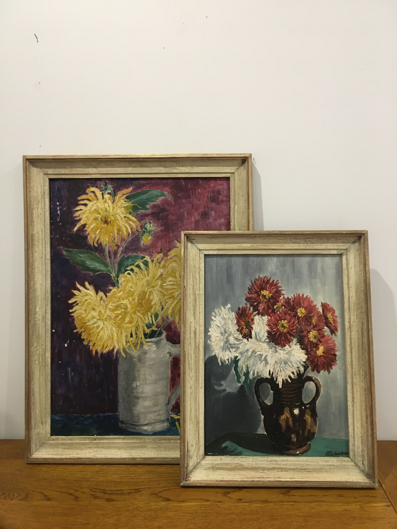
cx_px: 198
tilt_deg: -9.1
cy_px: 264
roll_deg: +0.3
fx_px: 443
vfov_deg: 61.7
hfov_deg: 48.2
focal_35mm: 29
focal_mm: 4.15
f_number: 2.2
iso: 200
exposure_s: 1/33
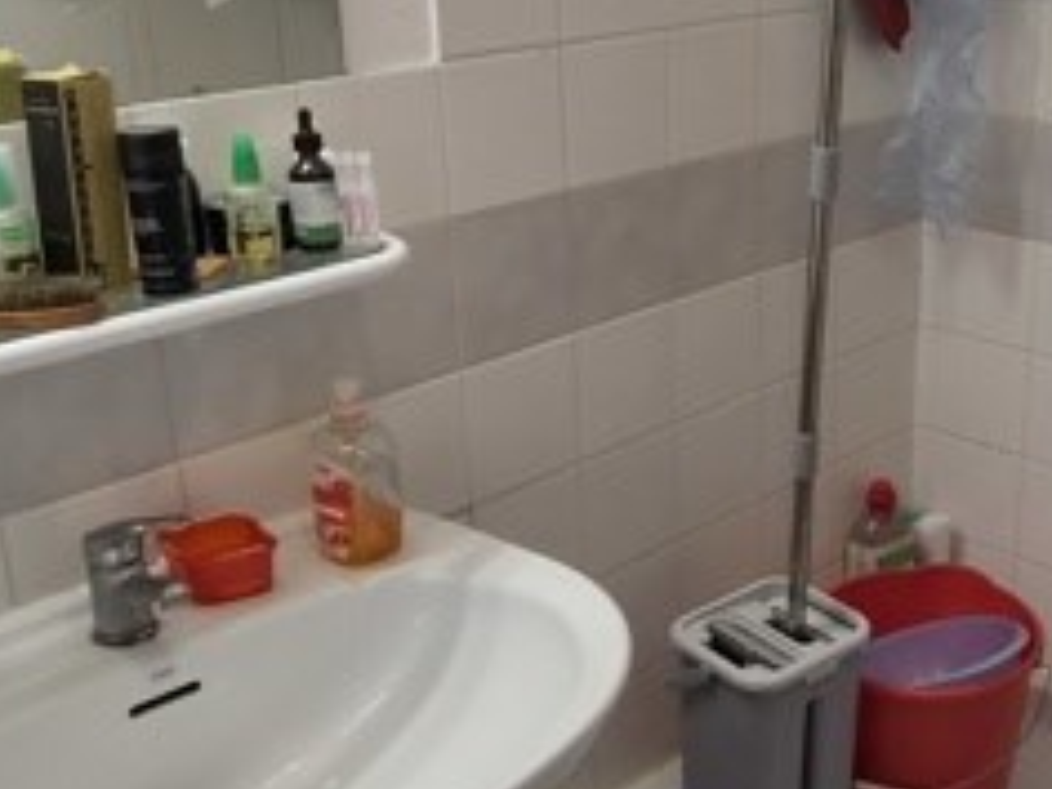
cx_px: 807
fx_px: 1337
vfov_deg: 32.9
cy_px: 366
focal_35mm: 44
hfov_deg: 41.5
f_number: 2.2
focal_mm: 2.2
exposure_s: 1/100
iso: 125
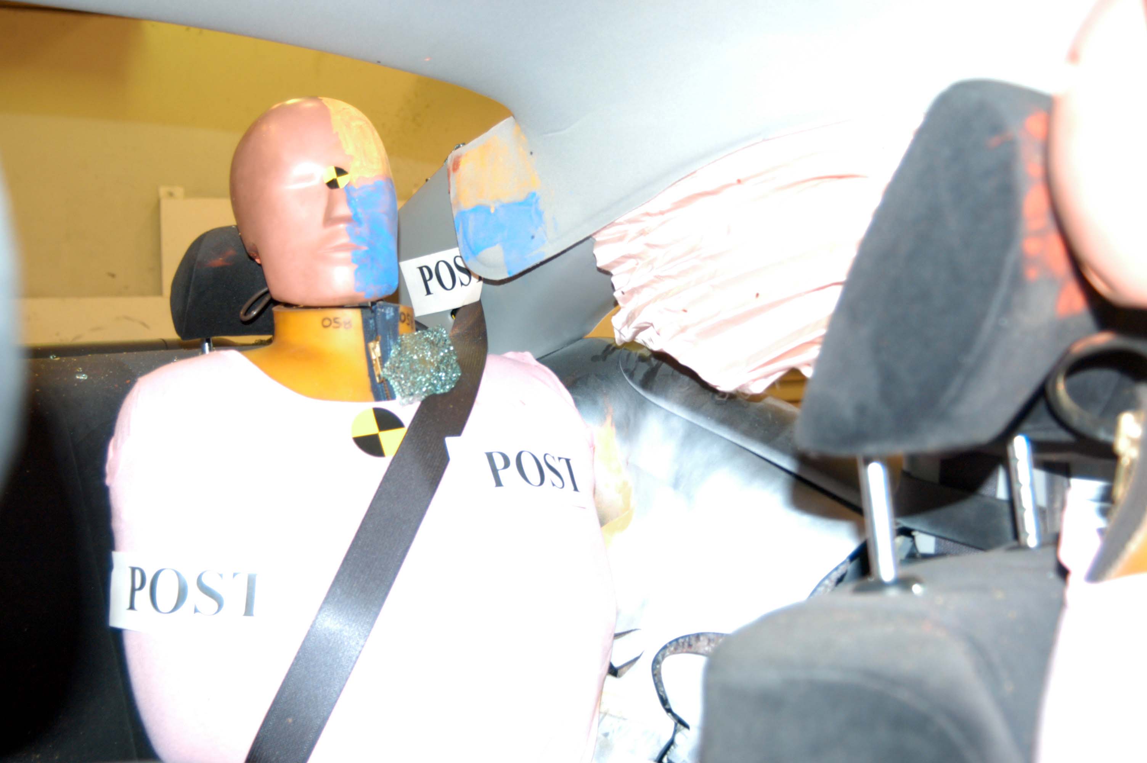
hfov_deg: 53.2
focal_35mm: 36
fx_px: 1146
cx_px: 574
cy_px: 382
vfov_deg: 36.8
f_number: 3.3
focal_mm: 24
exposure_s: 1/60
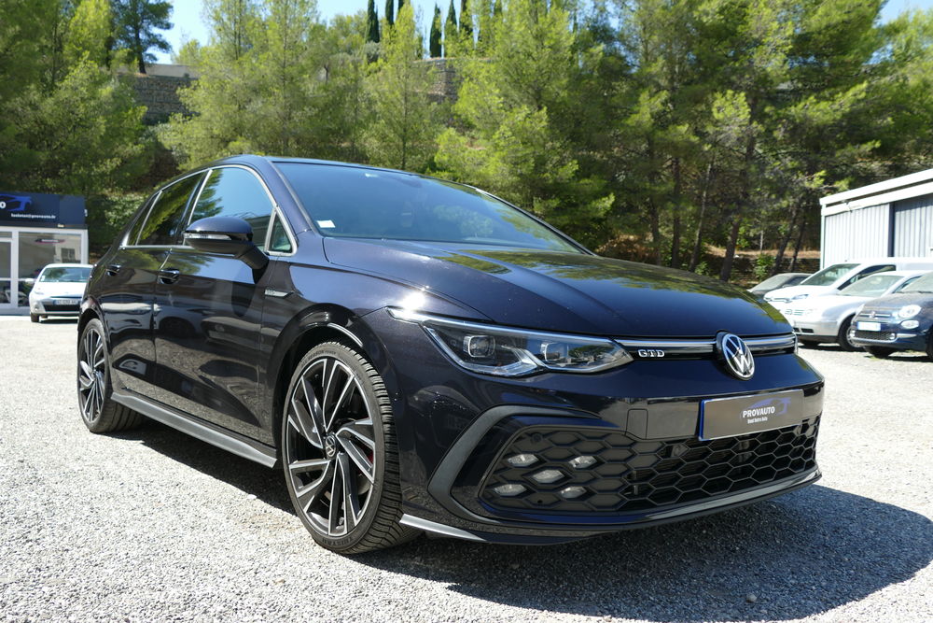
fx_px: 778
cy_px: 312
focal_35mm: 30
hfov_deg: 61.9
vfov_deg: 43.6
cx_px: 466
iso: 125
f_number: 3
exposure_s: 1/640
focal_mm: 11.1
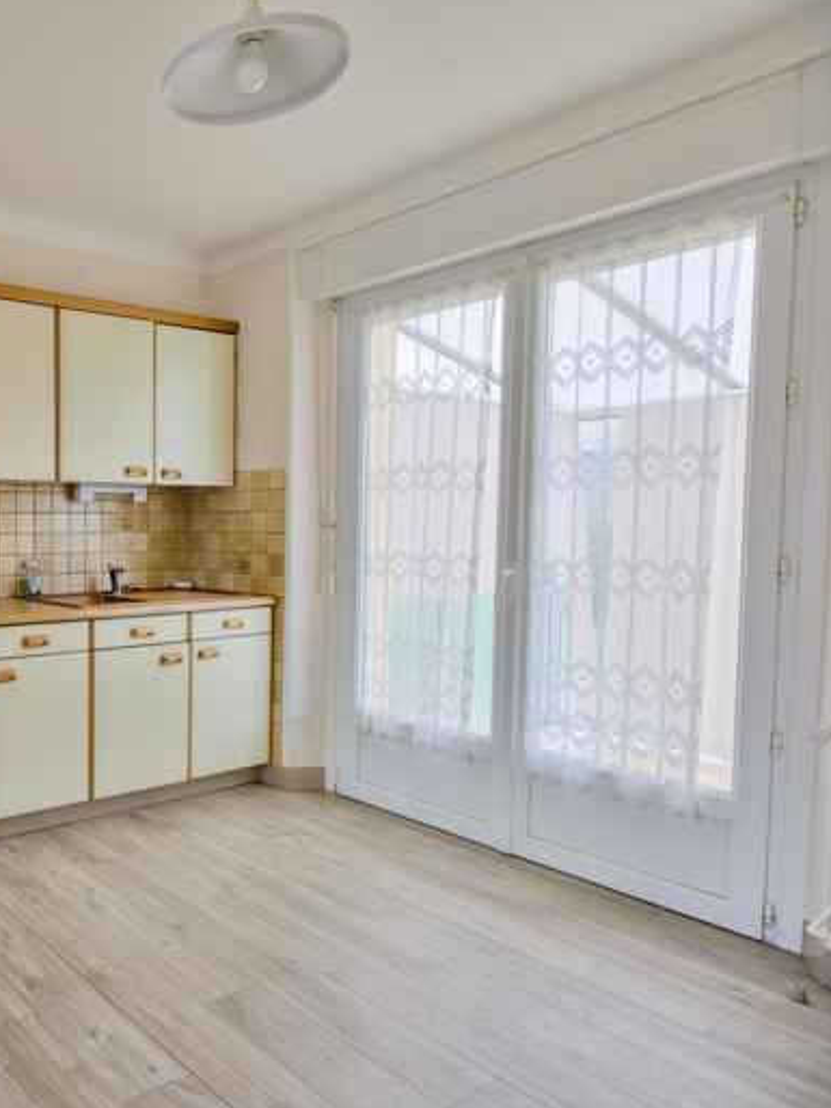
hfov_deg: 46.2
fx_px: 768
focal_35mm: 24
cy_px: 565
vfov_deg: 71.6
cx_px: -26
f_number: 8
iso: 800
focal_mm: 16
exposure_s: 1/50
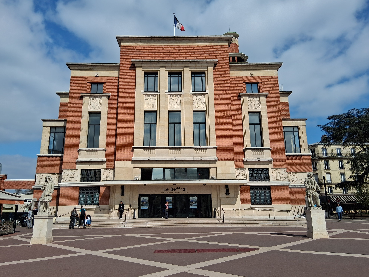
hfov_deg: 65.3
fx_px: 288
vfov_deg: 51.4
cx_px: 178
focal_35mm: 27
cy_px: 136
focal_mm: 3.98
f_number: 1.8
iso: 25
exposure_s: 1/1020
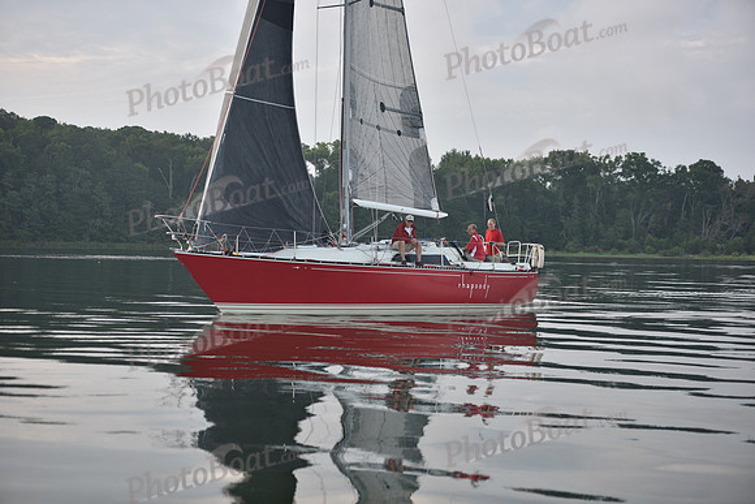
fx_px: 1468
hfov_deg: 28.8
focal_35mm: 70
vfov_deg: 19.5
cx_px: 378
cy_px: 252
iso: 320
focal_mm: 70
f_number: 2.8
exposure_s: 1/500
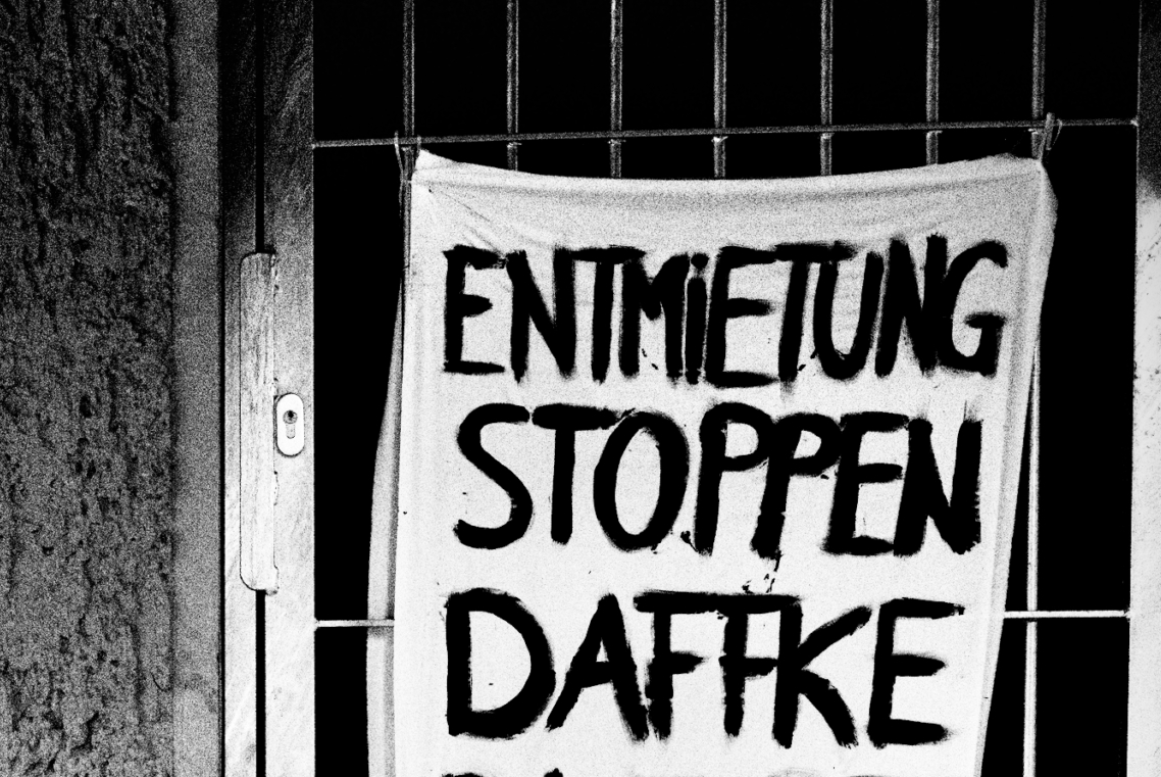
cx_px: 246
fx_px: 2034
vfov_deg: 20.9
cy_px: 769
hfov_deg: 31.1
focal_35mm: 63
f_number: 2.5
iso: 200
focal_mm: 28
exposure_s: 1/60
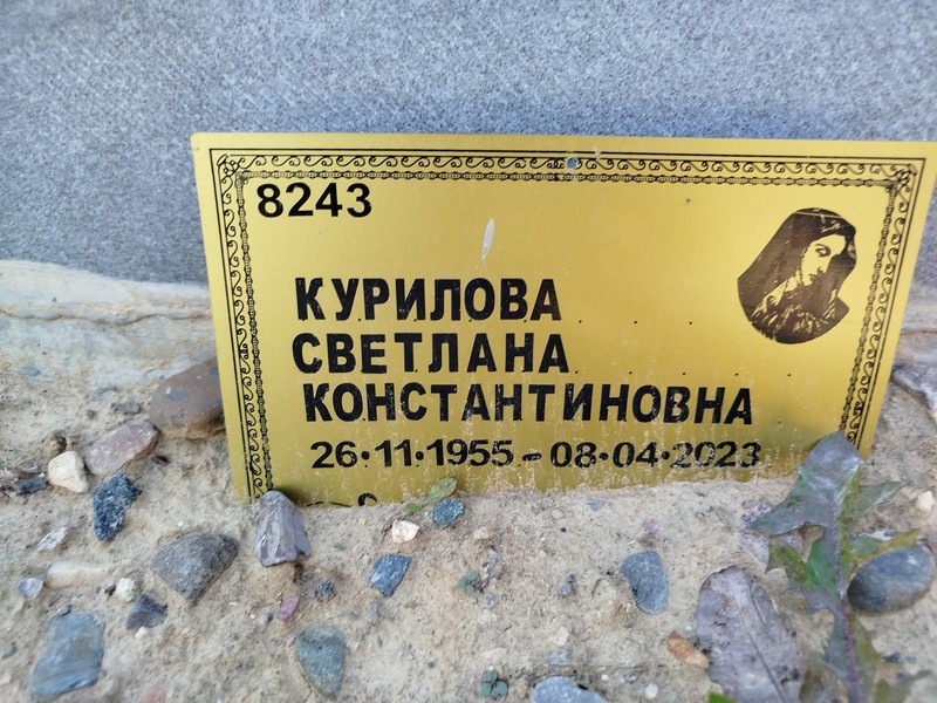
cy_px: 352
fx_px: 650
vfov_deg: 56.8
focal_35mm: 24
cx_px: 468
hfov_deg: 71.6
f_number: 1.7
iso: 80
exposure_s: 1/50
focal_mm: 5.31
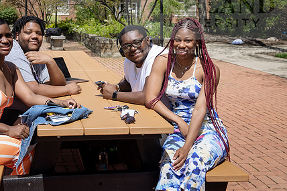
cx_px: 105
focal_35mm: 61
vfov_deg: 22.2
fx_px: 486
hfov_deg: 32.7
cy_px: 65
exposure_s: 1/400
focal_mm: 45
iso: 125
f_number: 6.3
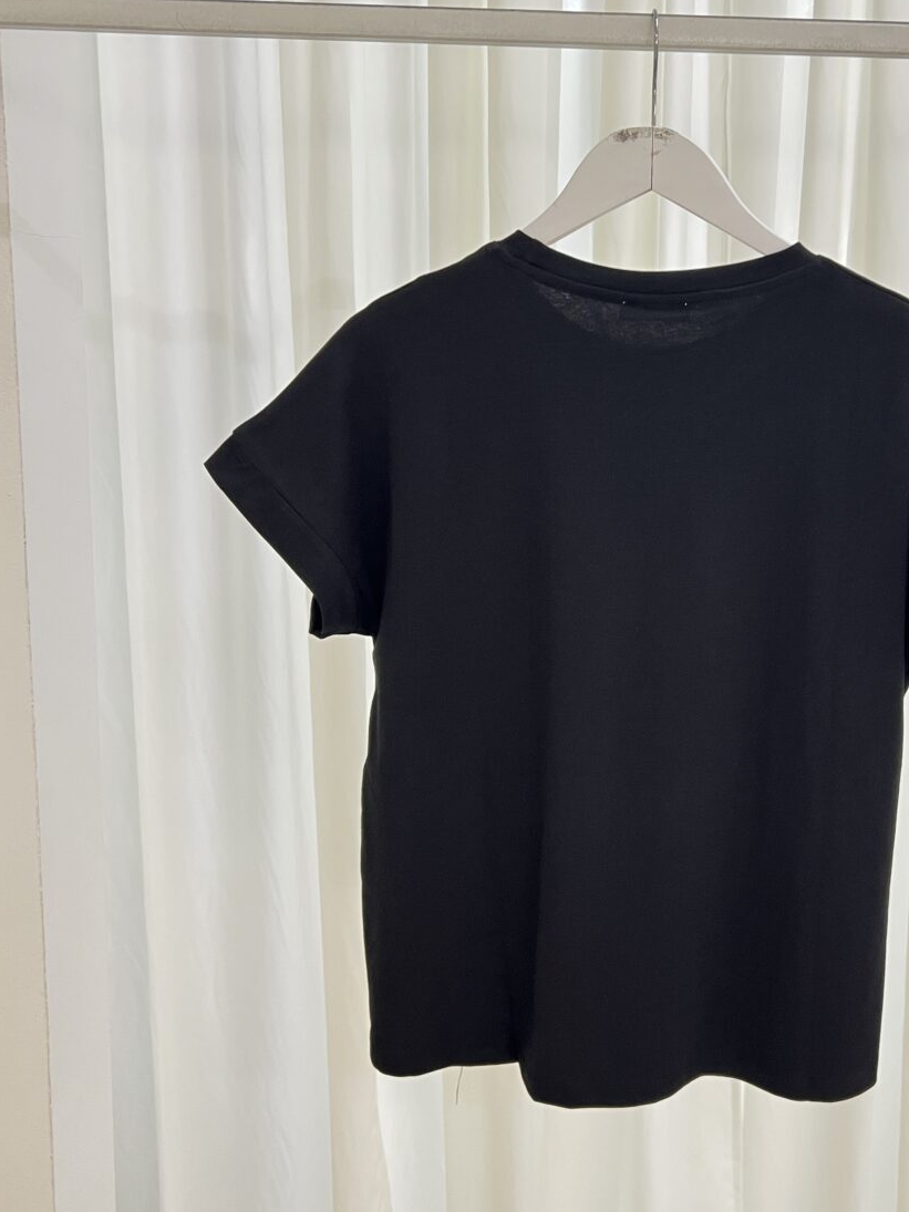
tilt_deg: -8.8
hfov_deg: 37.1
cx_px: 634
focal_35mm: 38
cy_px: 517
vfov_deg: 48.8
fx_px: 1331
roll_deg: -0.8
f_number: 1.5
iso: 160
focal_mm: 5.7
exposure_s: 1/50
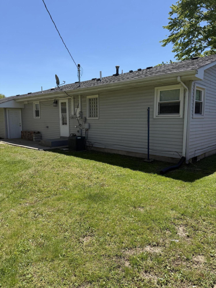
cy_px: 144
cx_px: 108
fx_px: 200
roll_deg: +0.2
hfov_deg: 56.8
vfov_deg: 71.6
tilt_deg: -7.2
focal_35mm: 24
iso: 80
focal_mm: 6.76
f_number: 1.78
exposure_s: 1/3279
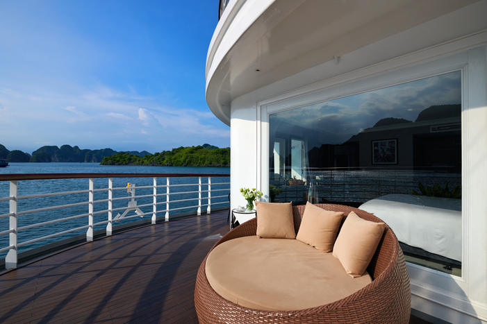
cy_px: 162
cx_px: 244
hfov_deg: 100.4
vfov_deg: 77.3
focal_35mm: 15
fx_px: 203
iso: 100
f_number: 7.1
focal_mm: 15
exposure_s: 1/2000
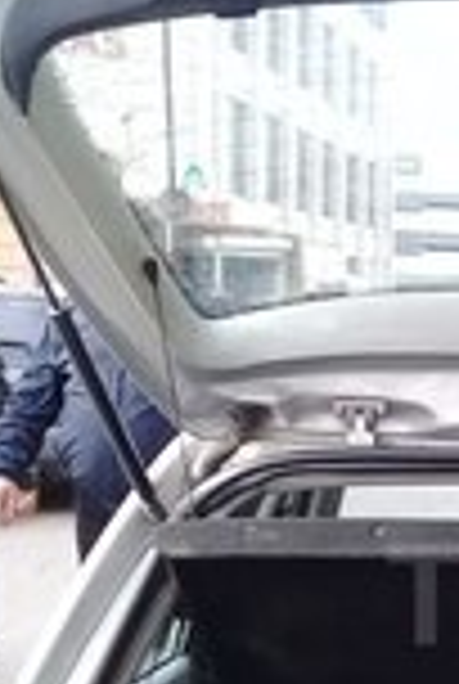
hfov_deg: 12.3
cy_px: 594
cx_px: 734
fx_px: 1999
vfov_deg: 19.1
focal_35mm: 105
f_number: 2.2
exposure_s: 1/100
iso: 50
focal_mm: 3.3
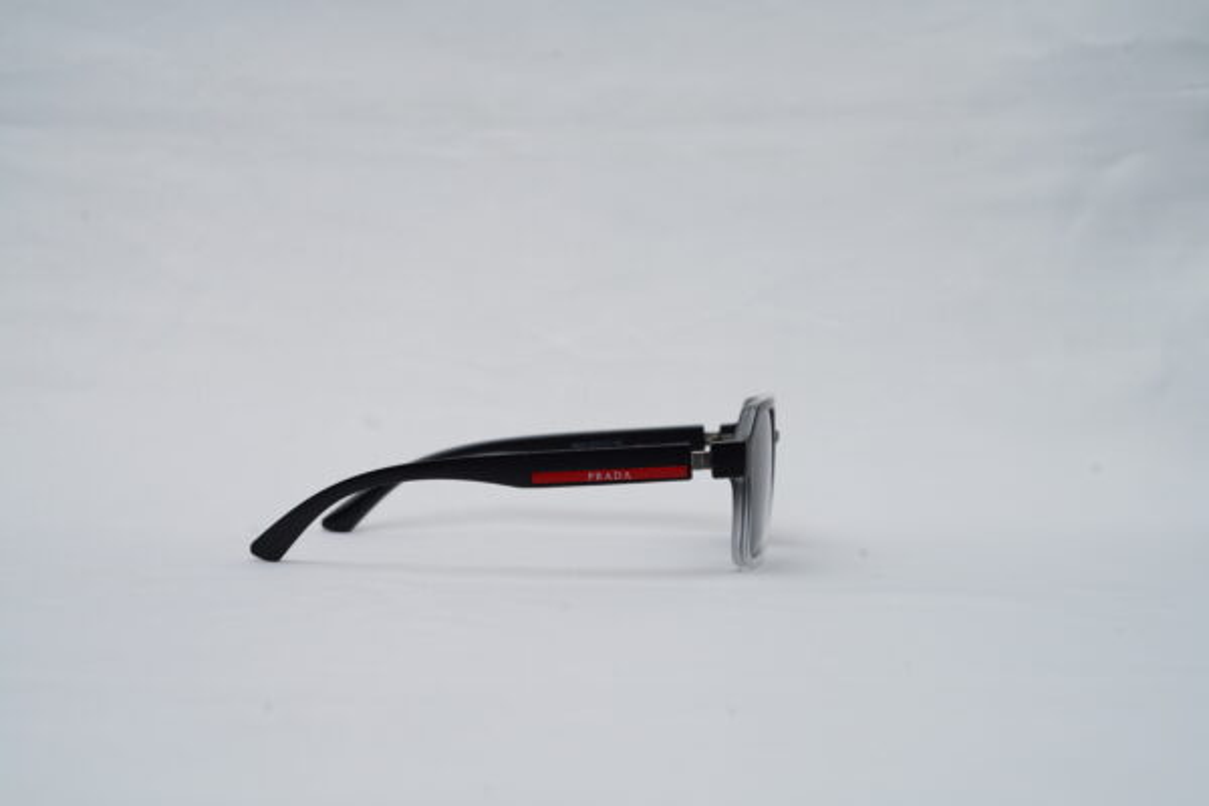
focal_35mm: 50
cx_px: 604
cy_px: 403
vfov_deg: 27.0
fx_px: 1679
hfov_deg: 39.6
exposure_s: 1/160
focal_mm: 50
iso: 100
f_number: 9
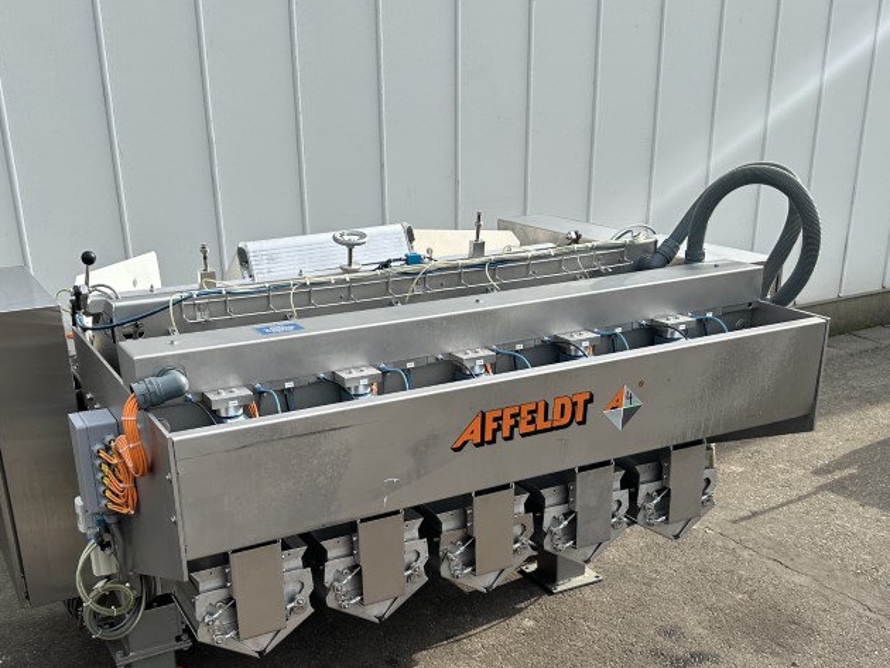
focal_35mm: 39
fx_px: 1003
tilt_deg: -22.9
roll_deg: +1.0
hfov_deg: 47.8
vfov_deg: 36.4
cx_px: 425
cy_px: 455
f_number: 1.78
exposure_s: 1/1845
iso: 80
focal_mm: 6.86
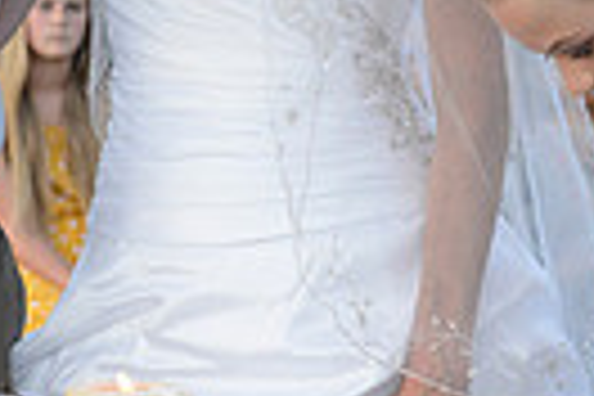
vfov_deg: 6.3
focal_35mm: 219
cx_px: 194
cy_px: 97
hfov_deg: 9.4
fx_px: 3613
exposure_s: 1/200
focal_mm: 50
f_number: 4.5
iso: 200
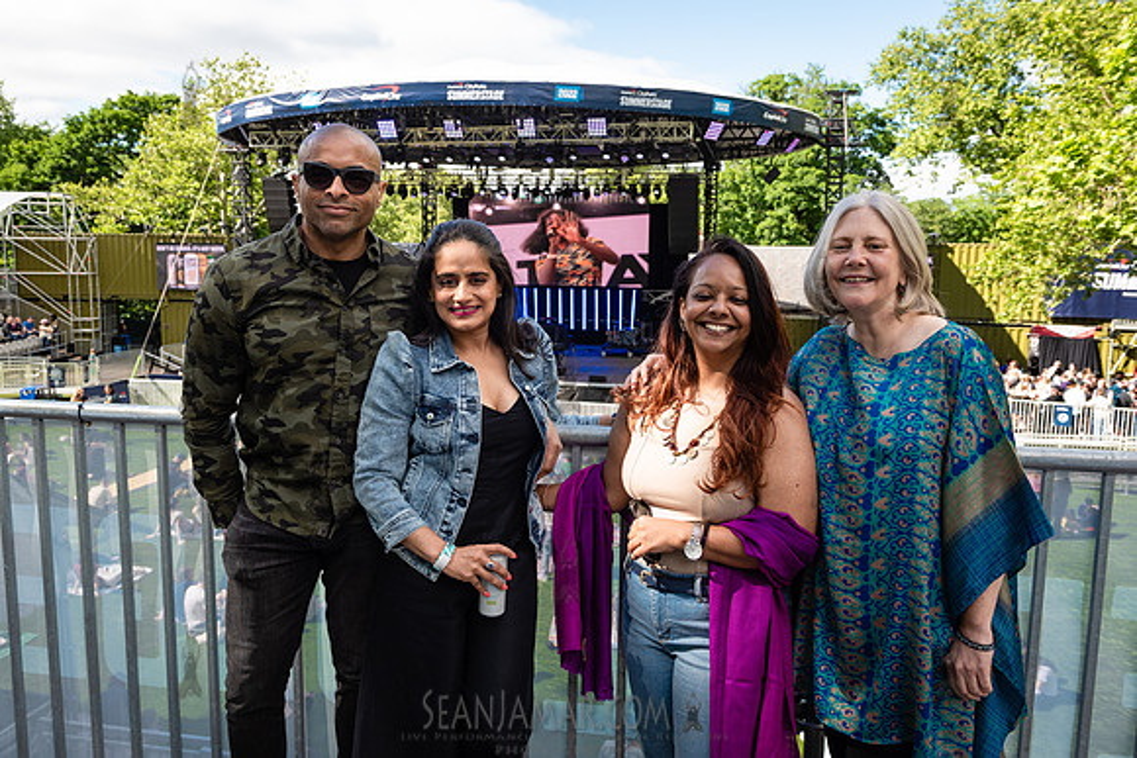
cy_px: 379
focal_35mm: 29
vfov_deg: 45.0
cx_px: 568
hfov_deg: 63.6
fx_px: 916
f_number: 5.6
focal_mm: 29
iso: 200
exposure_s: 1/320
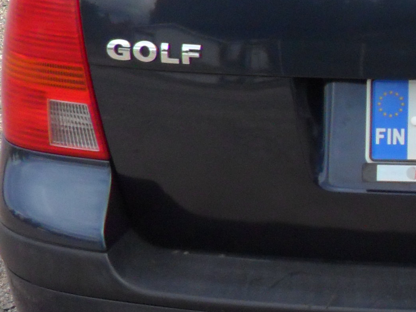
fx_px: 1334
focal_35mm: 111
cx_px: 534
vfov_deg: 13.2
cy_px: 40
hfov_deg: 16.8
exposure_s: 1/750
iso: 80
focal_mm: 4.9
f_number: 3.5
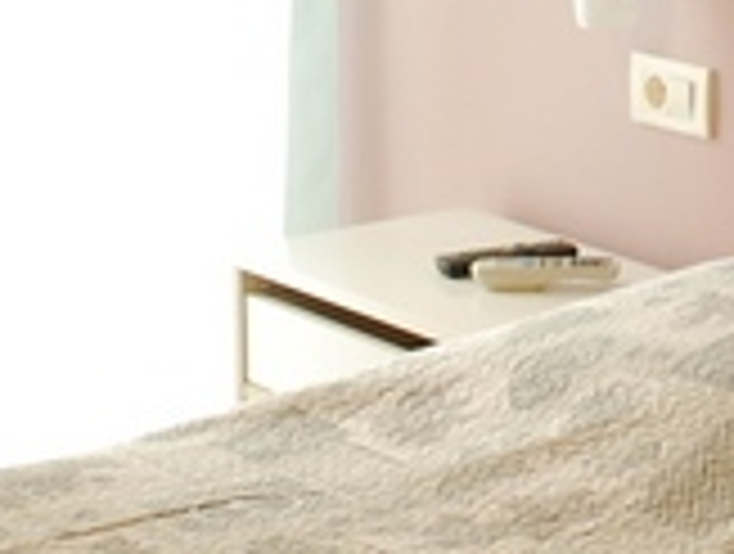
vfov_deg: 7.8
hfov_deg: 10.3
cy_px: -140
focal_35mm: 190
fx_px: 4038
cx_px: 691
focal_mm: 18
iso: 100
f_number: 5.6
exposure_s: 1/1.6
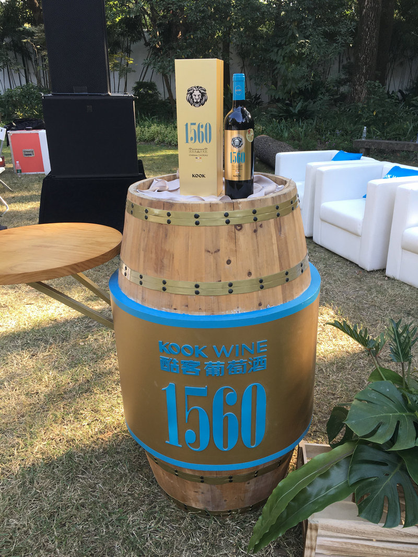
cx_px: 209
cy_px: 278
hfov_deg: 48.2
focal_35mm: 29
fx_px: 467
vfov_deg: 61.7
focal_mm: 4.15
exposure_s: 1/100
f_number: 2.2
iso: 25
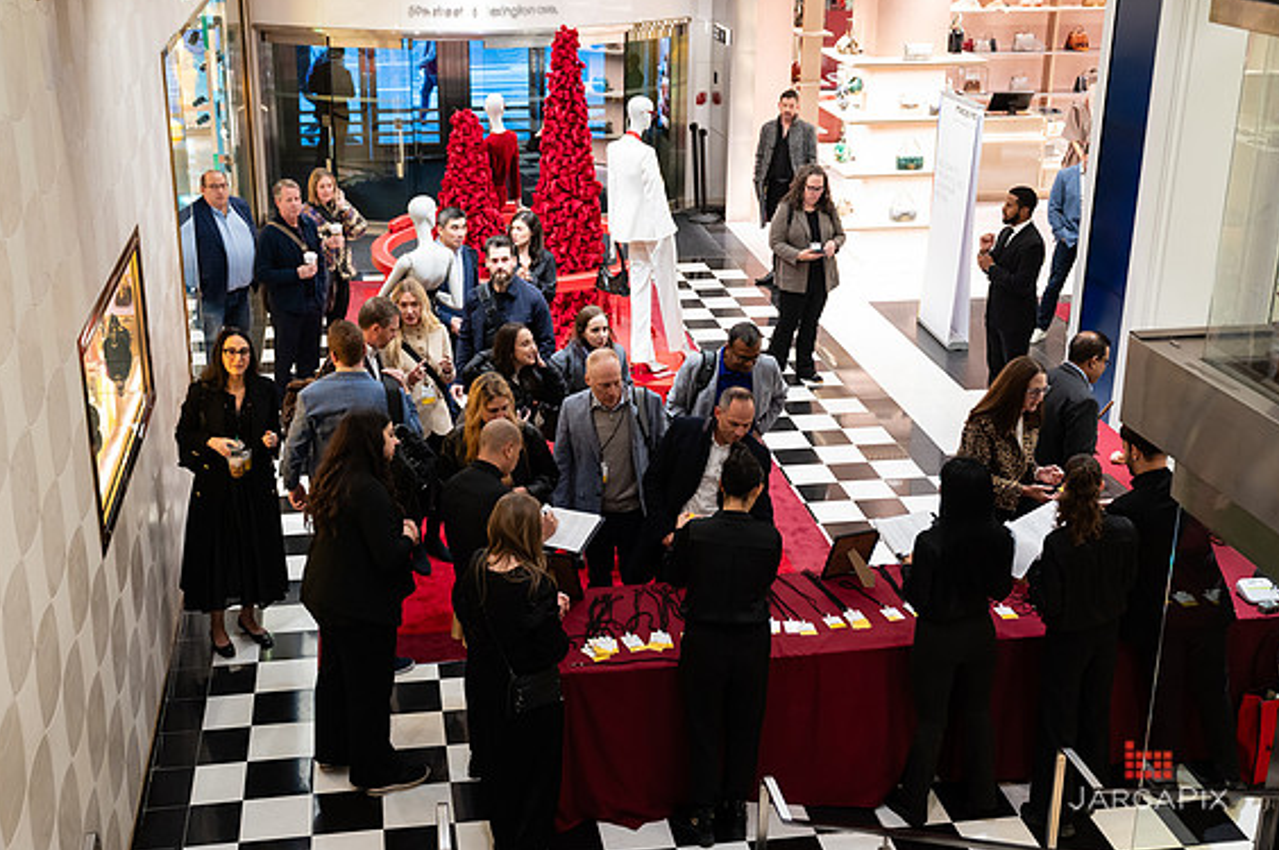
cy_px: 402
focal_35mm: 42
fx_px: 1491
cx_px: 598
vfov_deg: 31.8
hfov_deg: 46.4
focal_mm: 39
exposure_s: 1/160
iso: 2000
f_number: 3.2
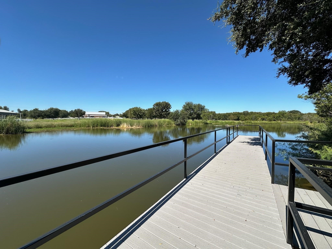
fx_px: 134
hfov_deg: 102.1
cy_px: 124
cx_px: 166
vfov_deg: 85.7
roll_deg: -0.9
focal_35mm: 14
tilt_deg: -2.2
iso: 50
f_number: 2.2
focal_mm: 2.22
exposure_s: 1/1855
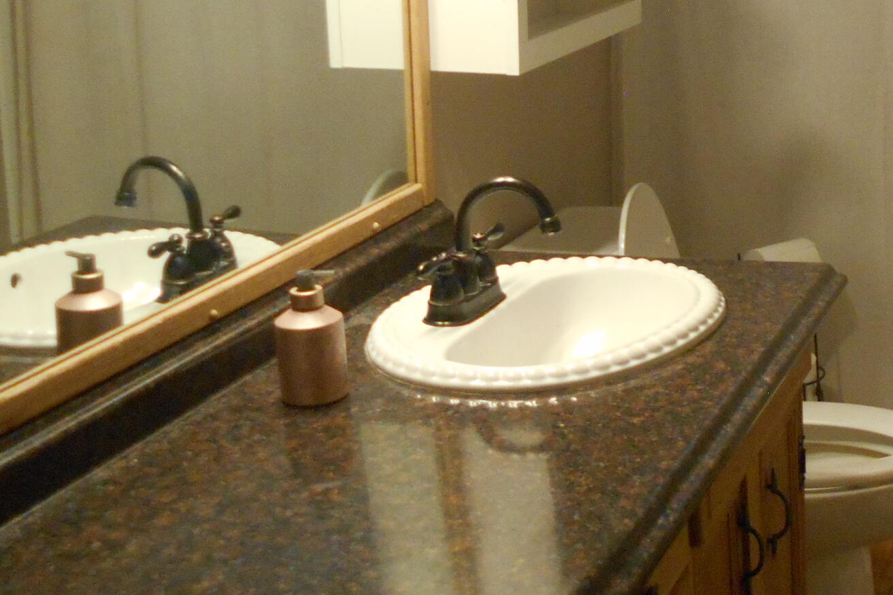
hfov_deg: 31.0
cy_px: 126
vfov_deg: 21.7
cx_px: 794
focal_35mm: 62
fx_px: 1538
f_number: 3.2
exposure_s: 1/30
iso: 360
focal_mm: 4.6
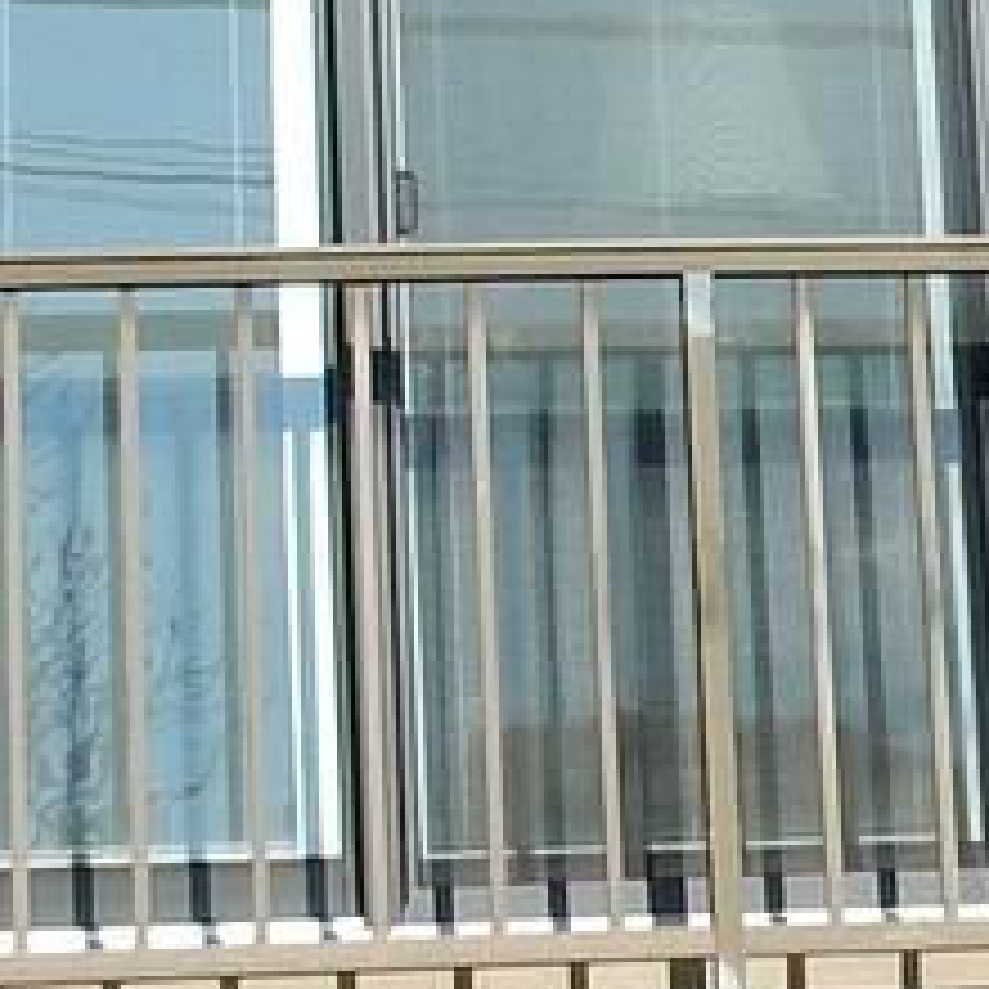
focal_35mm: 206
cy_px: -274
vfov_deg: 8.4
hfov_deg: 8.4
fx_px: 6659
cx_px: 1110
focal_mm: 4.5
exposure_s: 1/800
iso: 125
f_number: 3.7
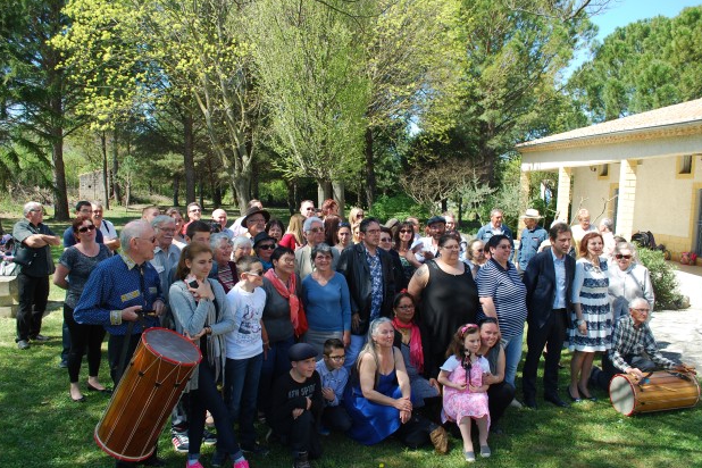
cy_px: 241
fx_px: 546
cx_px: 353
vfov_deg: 46.4
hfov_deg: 65.5
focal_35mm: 28
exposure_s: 1/125
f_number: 5.6
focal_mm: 18
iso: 100
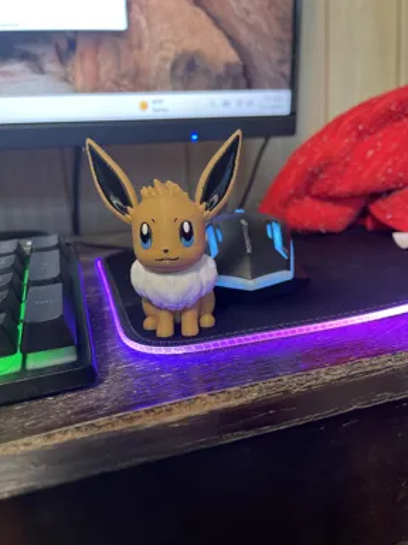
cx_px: 208
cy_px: 280
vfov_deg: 67.3
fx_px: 409
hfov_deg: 53.0
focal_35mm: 26
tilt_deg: -16.2
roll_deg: +3.4
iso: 400
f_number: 1.6
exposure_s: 1/40
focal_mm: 5.1
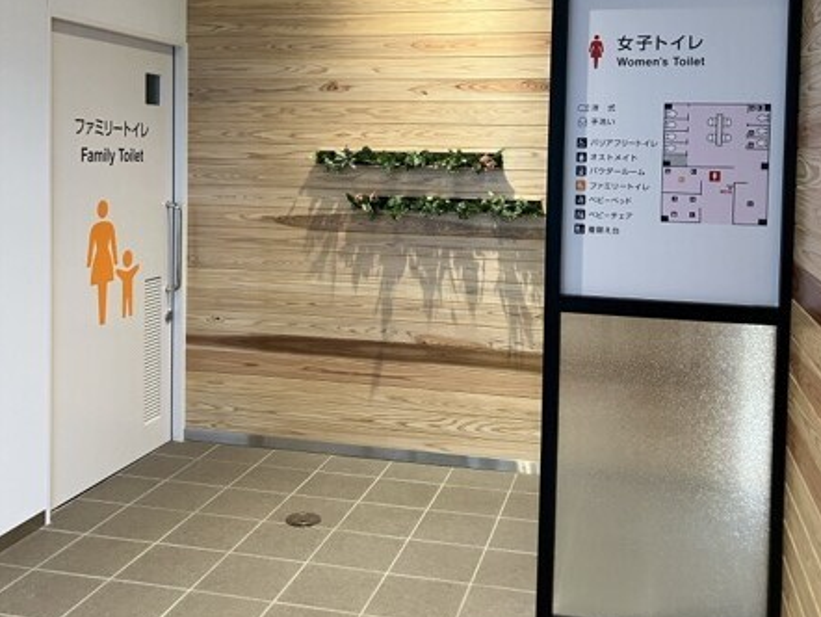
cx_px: 412
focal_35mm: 38
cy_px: 188
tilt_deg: -0.9
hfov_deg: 49.0
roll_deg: -1.8
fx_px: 902
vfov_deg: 37.2
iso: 100
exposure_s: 1/59
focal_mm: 3.99
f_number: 1.8
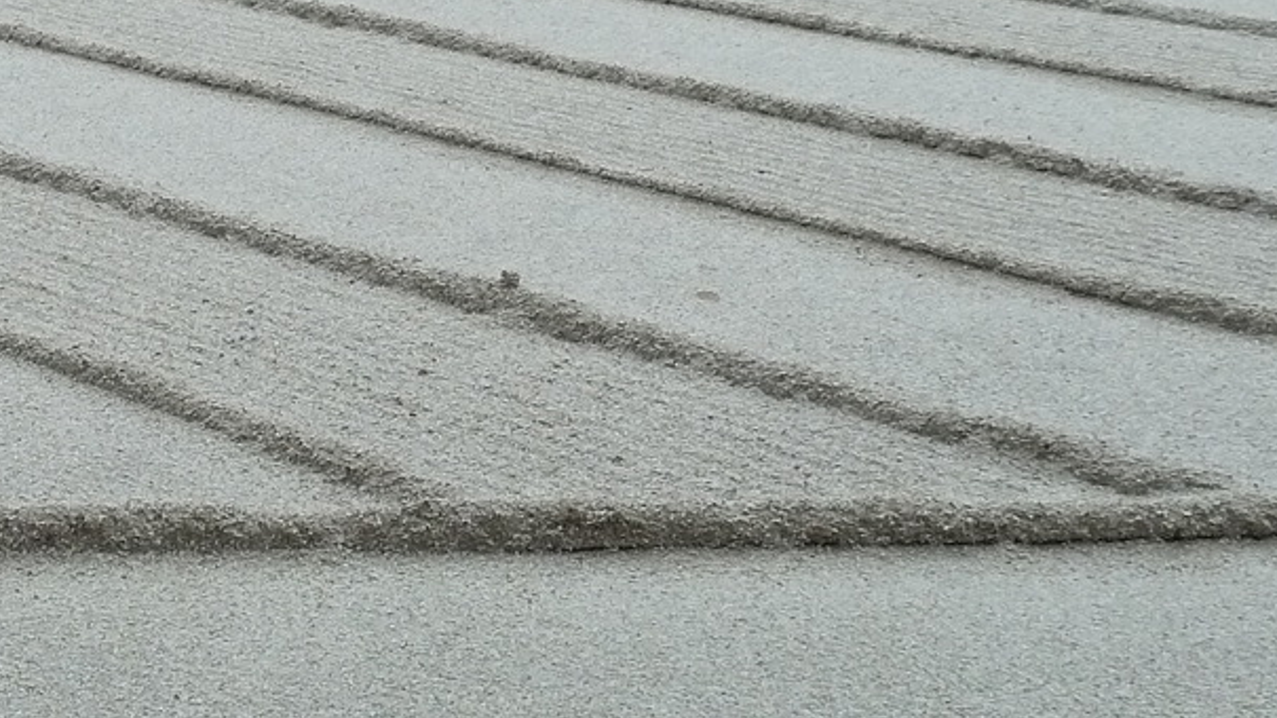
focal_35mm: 72
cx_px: 125
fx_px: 2437
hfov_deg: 28.2
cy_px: 180
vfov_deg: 16.7
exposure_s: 1/320
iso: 200
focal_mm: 4.1
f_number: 4
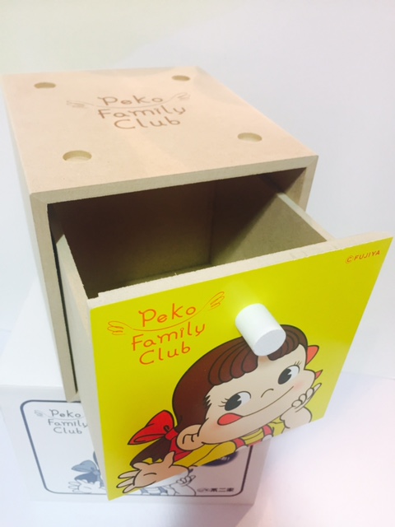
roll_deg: -4.9
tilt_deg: -35.3
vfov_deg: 61.7
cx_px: 198
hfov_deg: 48.2
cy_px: 264
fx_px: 441
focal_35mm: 29
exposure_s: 1/33
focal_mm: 4.15
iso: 100
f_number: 2.2
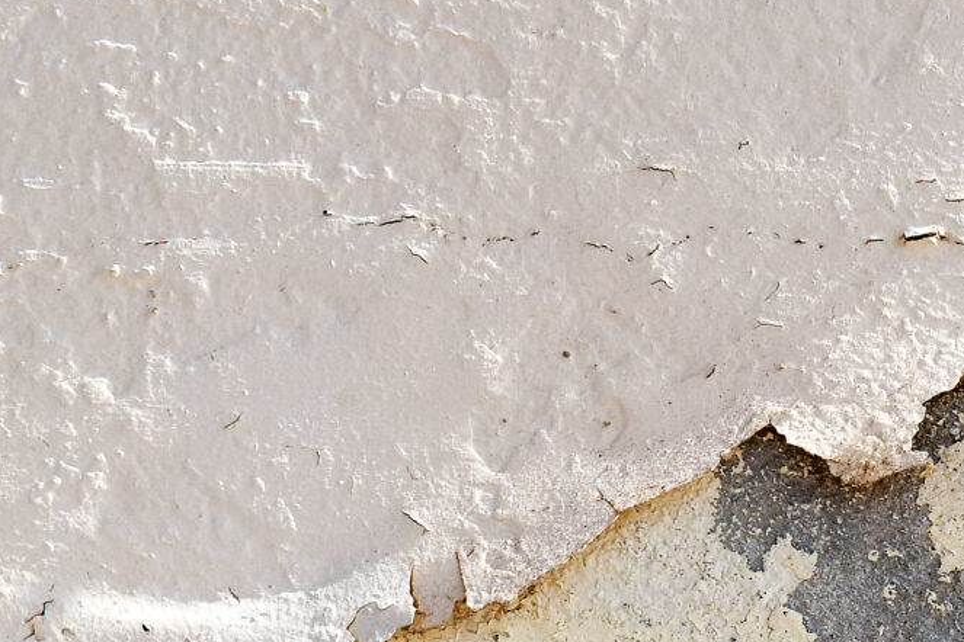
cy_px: 673
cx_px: 1114
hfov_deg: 14.4
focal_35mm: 139
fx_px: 3722
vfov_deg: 9.8
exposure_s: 1/800
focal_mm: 24
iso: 200
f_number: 9
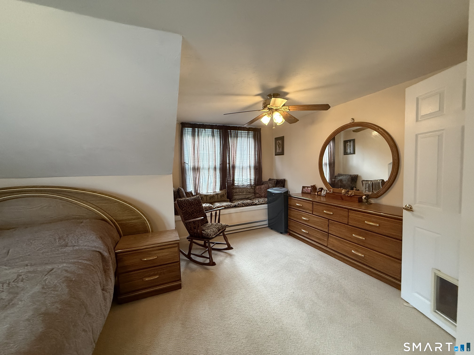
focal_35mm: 14
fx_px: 192
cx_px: 237
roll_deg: +1.3
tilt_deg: -1.6
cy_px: 178
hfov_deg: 102.1
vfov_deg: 85.7
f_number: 2.2
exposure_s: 1/60
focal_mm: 2.22
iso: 640
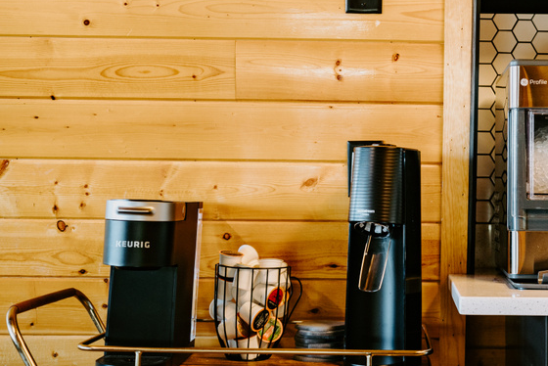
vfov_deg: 21.2
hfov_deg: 30.7
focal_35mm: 64
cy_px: 118
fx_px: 975
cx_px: 431
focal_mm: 35
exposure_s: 1/125
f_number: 2.8
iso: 320
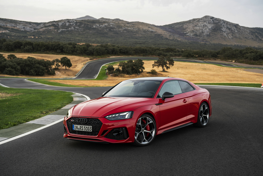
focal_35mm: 50
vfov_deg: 27.0
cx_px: 132
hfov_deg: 39.6
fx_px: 365
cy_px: 88
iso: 200
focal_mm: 50
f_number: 3.2
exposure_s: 1/50
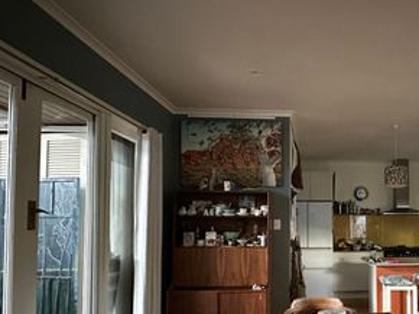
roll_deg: +0.7
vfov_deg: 47.3
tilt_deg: +2.5
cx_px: 338
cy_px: 211
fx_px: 351
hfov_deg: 56.9
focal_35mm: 29
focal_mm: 2.22
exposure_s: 1/33
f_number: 2.2
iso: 1250
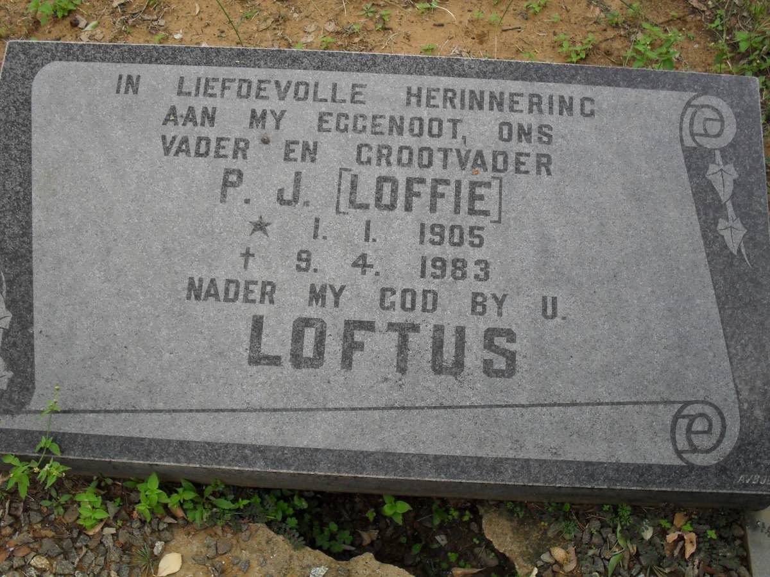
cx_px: 385
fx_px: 934
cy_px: 288
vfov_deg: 34.3
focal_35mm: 42
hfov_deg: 44.8
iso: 100
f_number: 3.6
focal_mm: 7.5
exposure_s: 1/180
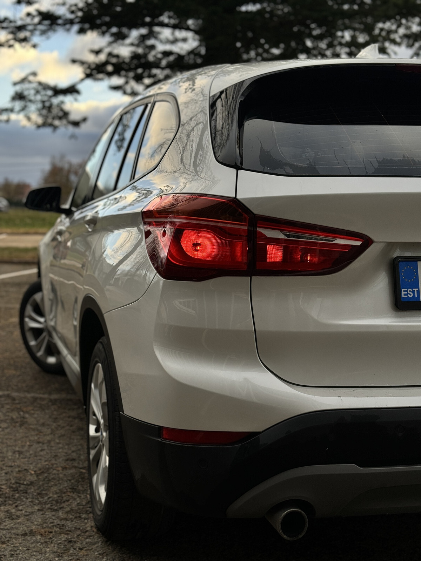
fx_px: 778
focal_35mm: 48
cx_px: 210
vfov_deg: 39.7
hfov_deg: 30.3
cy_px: 280
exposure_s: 1/1490
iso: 64
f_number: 1.78
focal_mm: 6.76
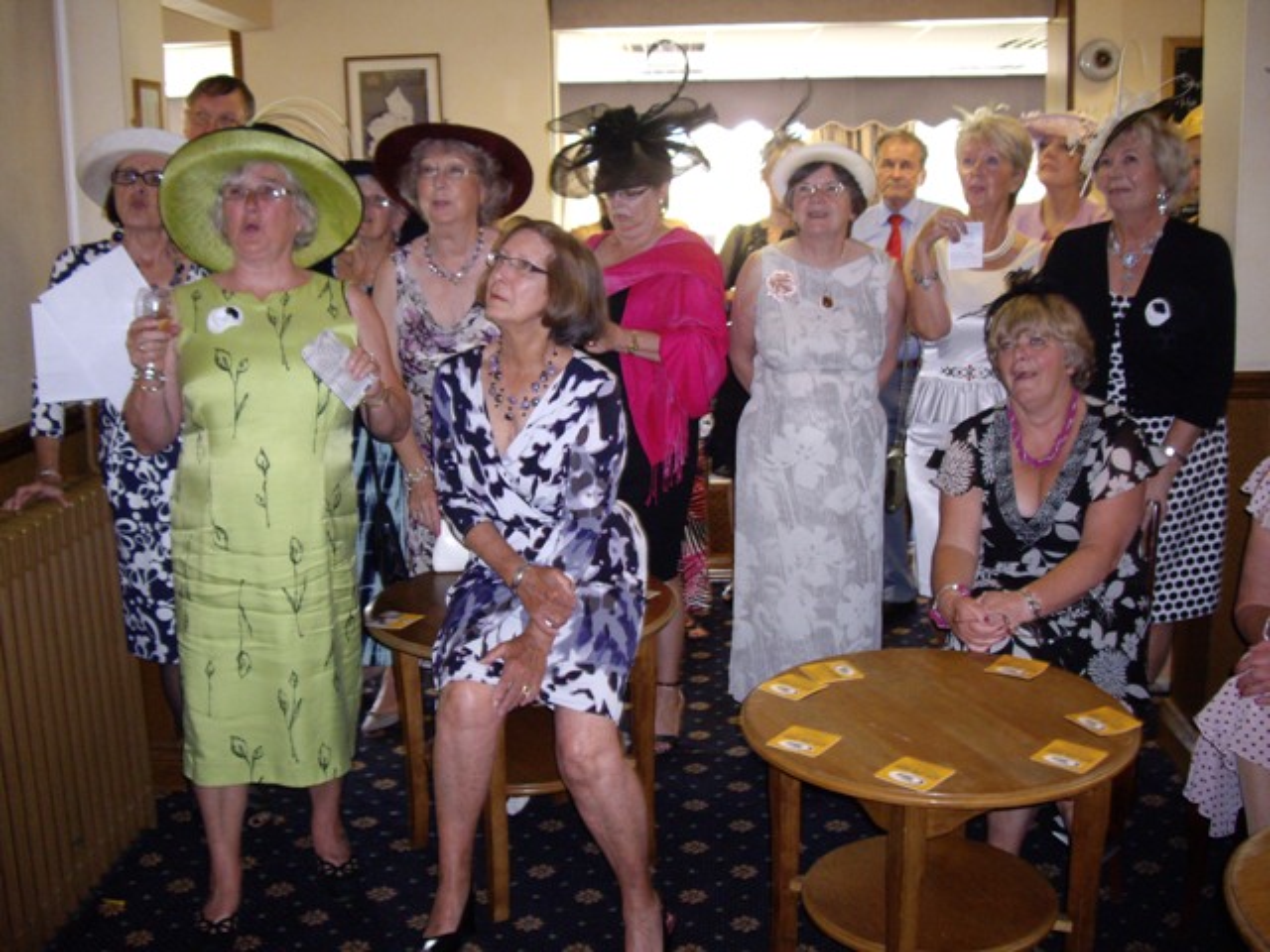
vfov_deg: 37.7
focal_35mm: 38
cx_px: 635
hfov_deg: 49.0
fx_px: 1394
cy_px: 476
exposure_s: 1/40
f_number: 2.8
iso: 400
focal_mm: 7.9
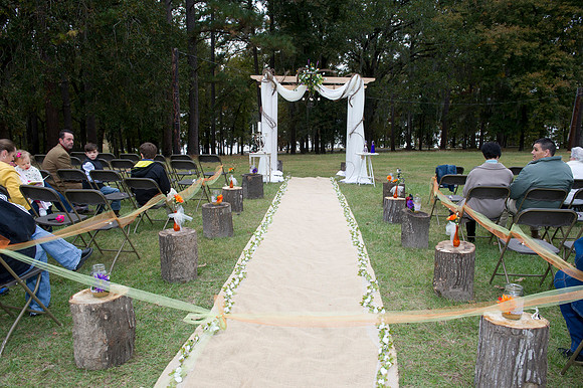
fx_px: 469
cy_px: 194
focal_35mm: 29
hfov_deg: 63.7
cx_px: 292
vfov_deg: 44.9
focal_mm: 29
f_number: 7.1
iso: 800
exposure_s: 1/125
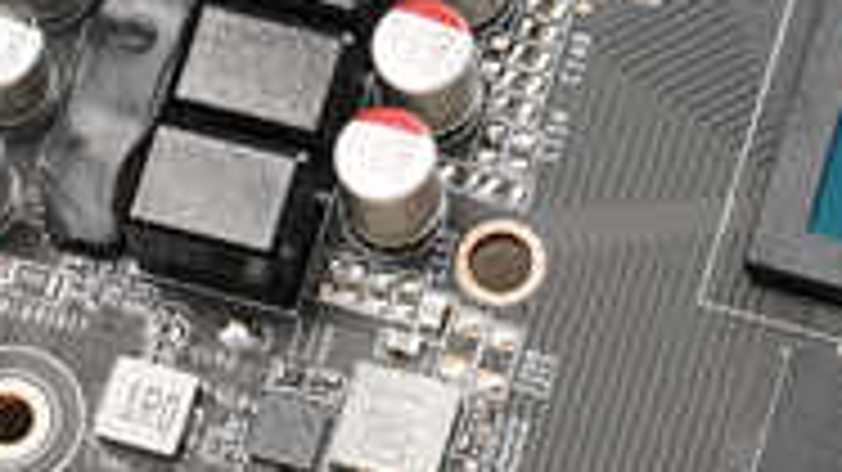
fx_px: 7039
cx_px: 270
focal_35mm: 315
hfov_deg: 6.8
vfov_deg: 3.8
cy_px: -205
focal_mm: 75
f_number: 11
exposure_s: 1/160
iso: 100
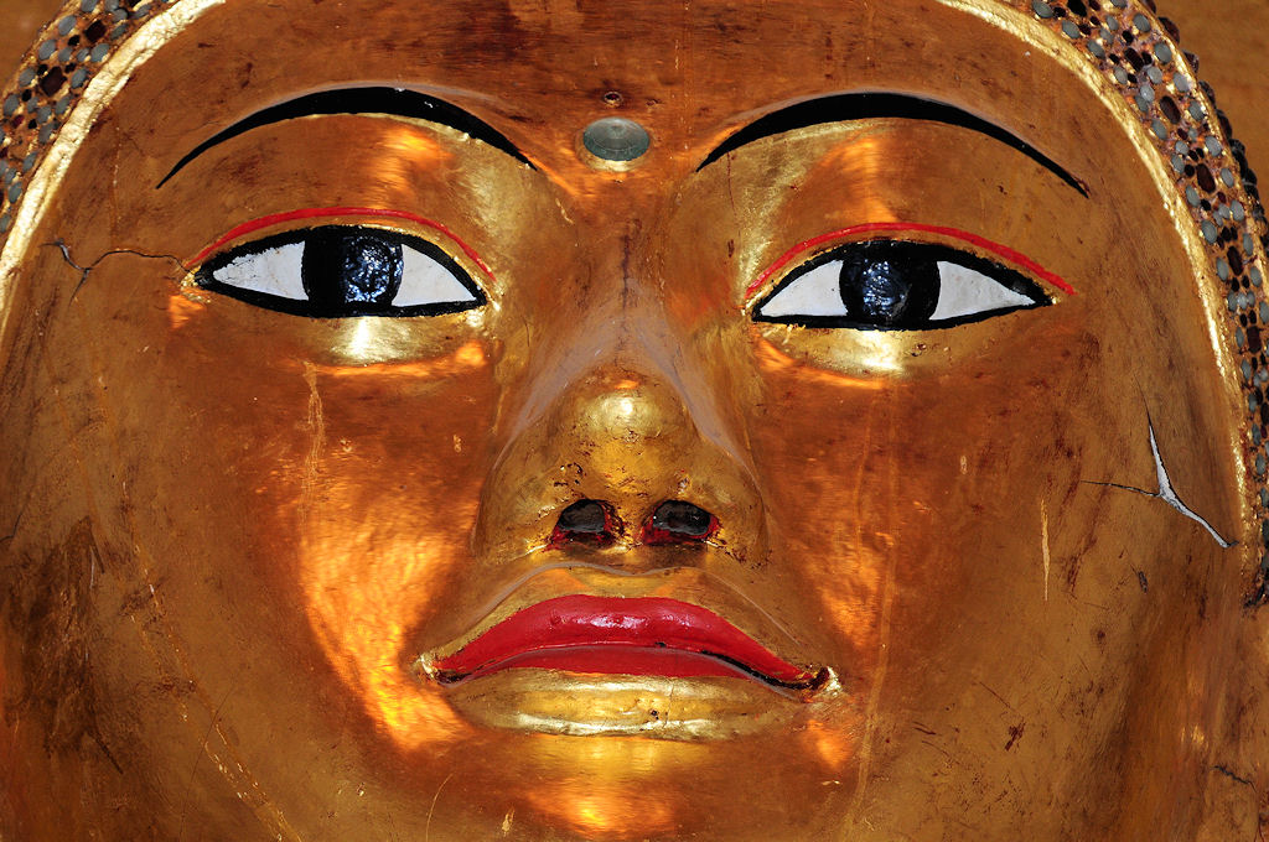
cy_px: 421
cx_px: 634
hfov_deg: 5.1
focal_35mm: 405
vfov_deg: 3.4
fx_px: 14258
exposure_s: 1/60
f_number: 9
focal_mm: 270
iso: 320
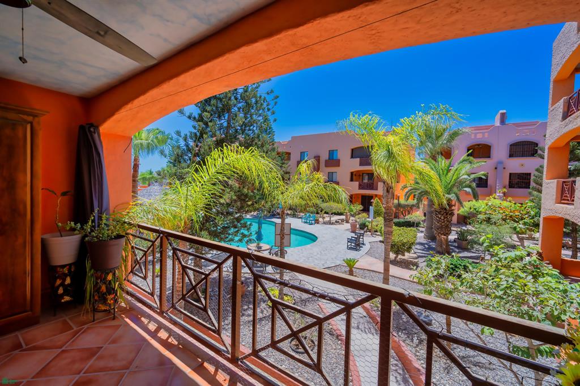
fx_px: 225
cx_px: 290
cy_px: 193
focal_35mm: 14
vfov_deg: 81.2
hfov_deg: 104.3
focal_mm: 14
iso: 125
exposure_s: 1/350
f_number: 4.5
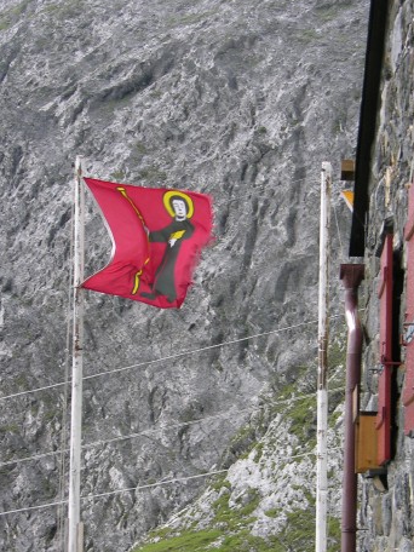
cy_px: 397
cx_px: 225
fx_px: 1882
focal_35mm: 118
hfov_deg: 12.6
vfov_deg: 16.6
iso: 50
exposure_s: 1/59.7
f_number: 3.3
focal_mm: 17.8
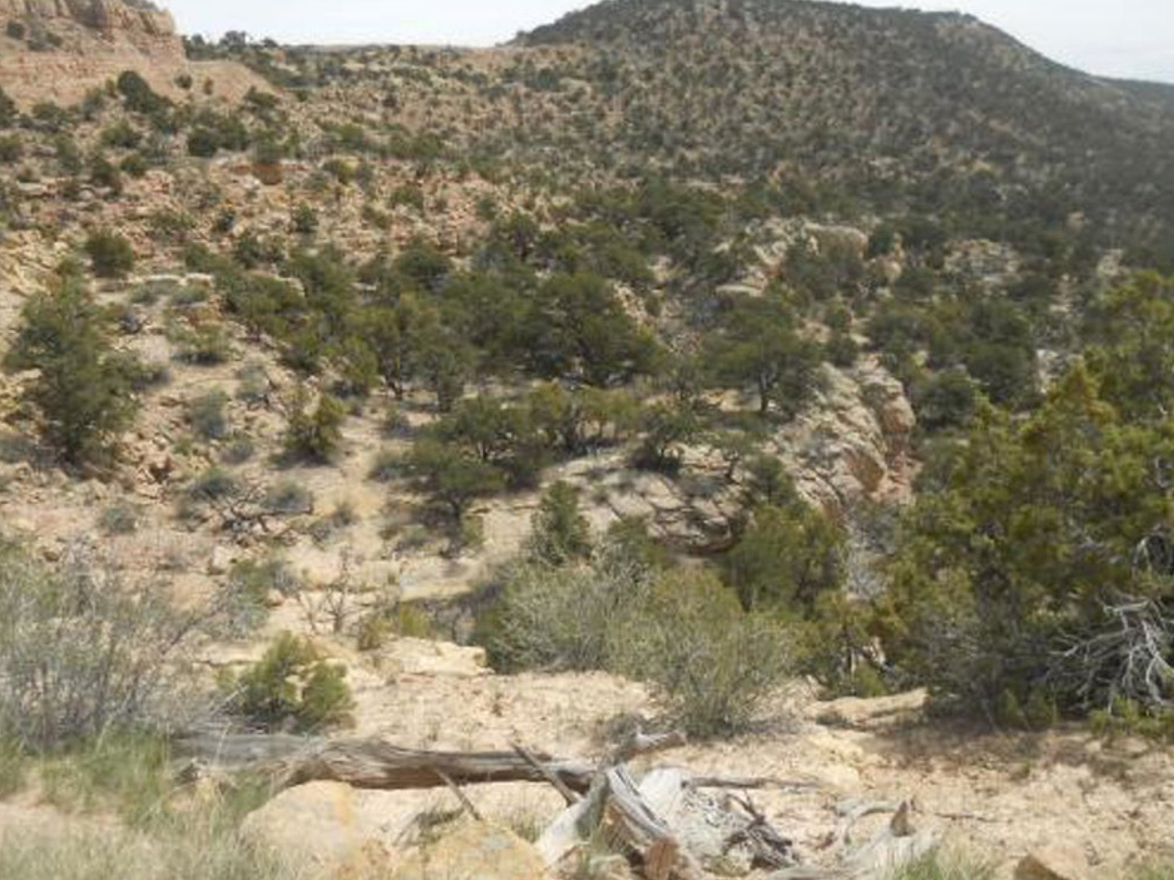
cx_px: 590
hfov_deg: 52.6
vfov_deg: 40.7
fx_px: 1187
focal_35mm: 35
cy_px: 468
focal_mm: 4.9
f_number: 3.2
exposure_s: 1/800
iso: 80
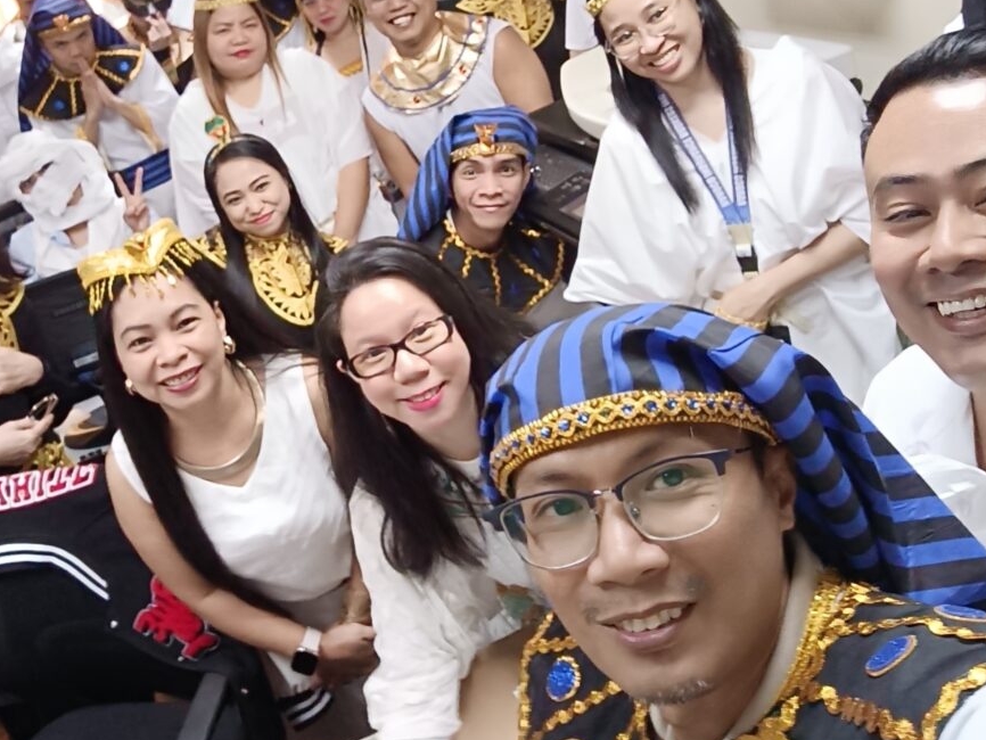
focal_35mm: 39
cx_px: 268
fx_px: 1111
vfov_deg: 35.9
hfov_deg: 46.4
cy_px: 171
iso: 1000
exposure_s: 1/30
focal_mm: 2.87
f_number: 2.4
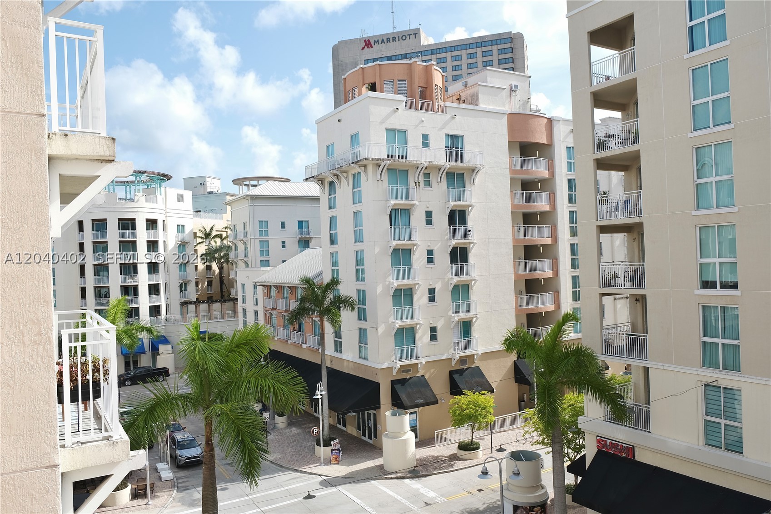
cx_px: 386
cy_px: 257
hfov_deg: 67.4
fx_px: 578
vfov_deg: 47.9
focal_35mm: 27
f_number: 6.4
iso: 160
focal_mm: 18
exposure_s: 1/200
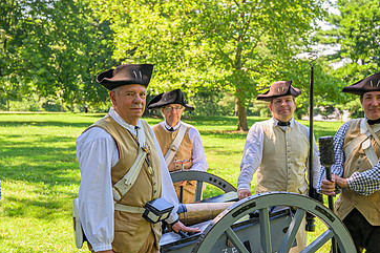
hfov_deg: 30.1
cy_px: 175
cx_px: 197
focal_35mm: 67
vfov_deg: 20.2
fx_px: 707
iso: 400
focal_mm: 32
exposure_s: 1/640
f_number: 4
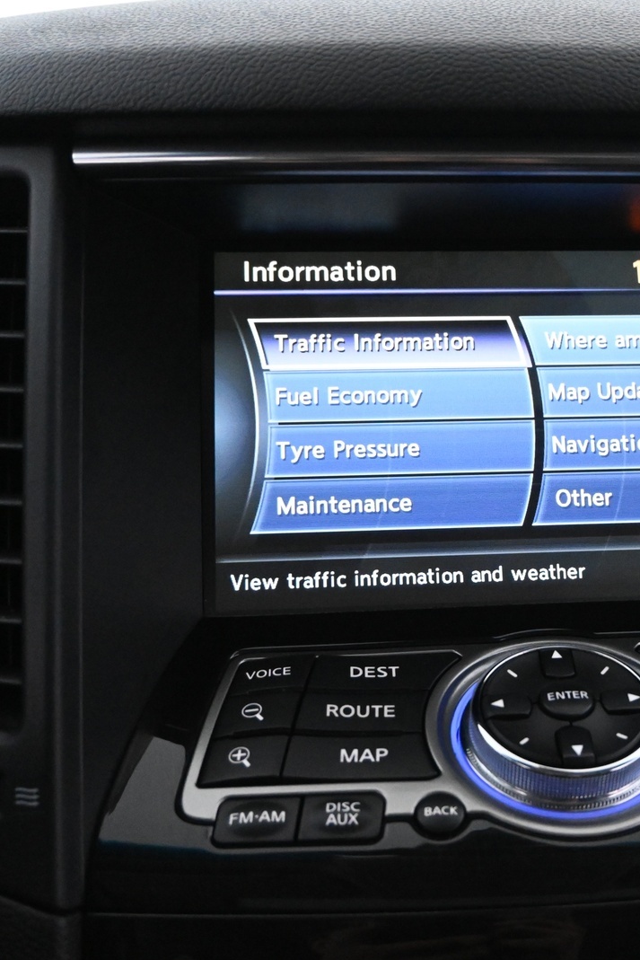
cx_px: 526
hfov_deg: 25.9
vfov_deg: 38.8
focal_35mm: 51
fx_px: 1363
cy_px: 478
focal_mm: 22.5
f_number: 4
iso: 5600
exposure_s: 1/60
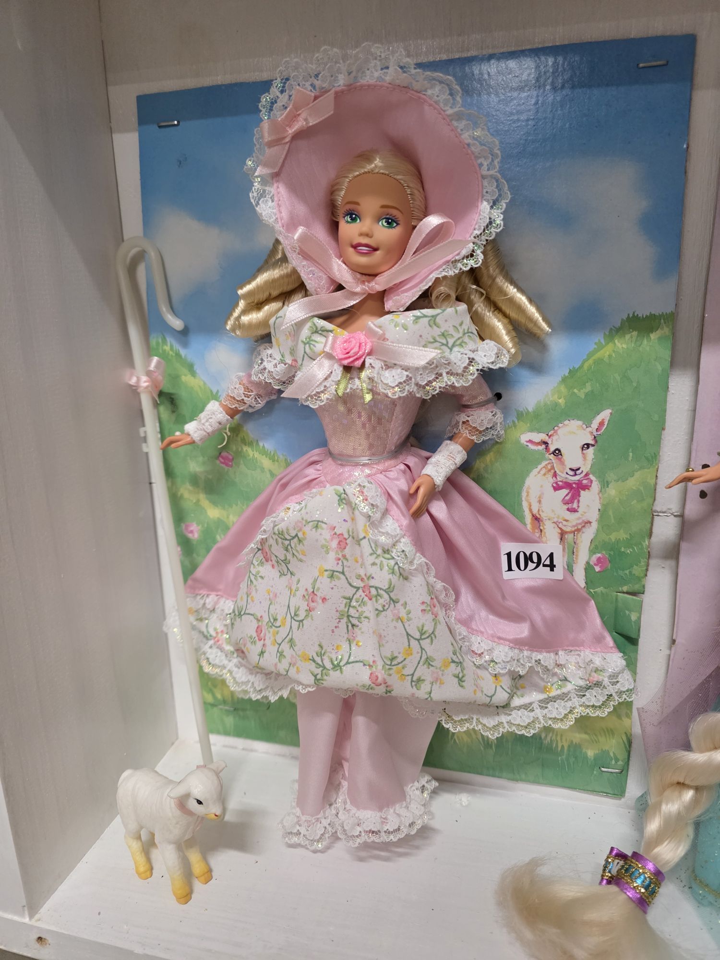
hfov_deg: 58.9
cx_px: 360
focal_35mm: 23
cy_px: 480
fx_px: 638
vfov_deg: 73.9
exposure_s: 1/100
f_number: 1.7
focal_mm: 6.3
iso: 1000
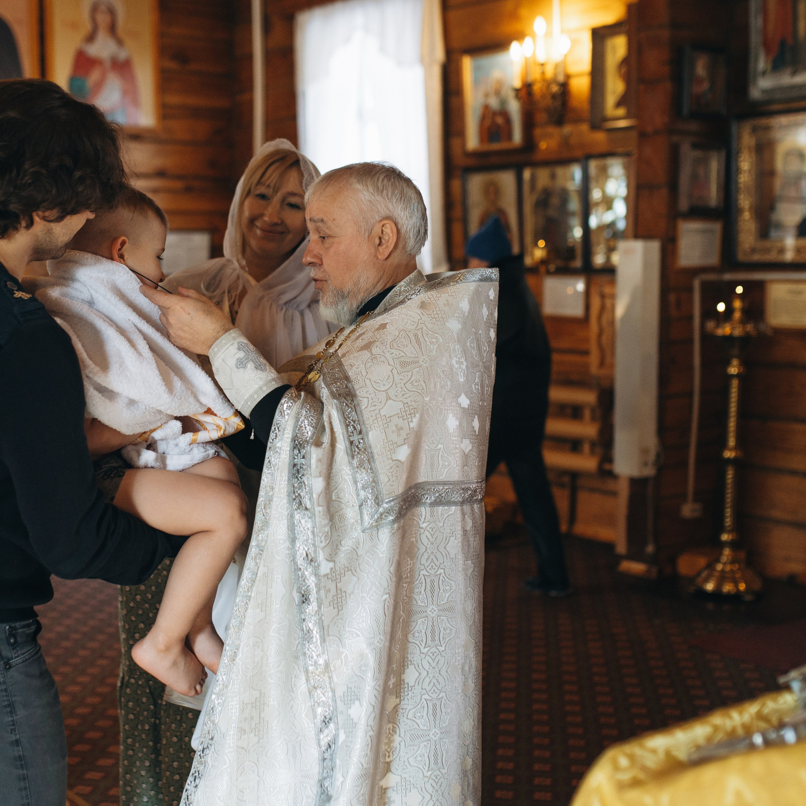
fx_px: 1370
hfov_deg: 32.7
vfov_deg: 32.8
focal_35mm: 52
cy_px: 386
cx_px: 338
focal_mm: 35
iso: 1250
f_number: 2
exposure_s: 1/1250
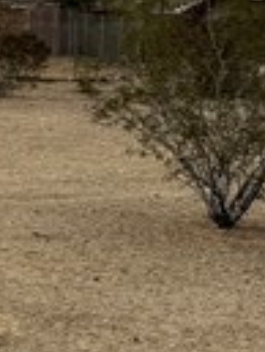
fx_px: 1936
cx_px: -492
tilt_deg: +2.0
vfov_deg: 10.3
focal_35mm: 190
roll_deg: -3.1
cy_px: -3
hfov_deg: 7.1
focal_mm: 6.76
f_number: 1.78
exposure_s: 1/8130
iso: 80
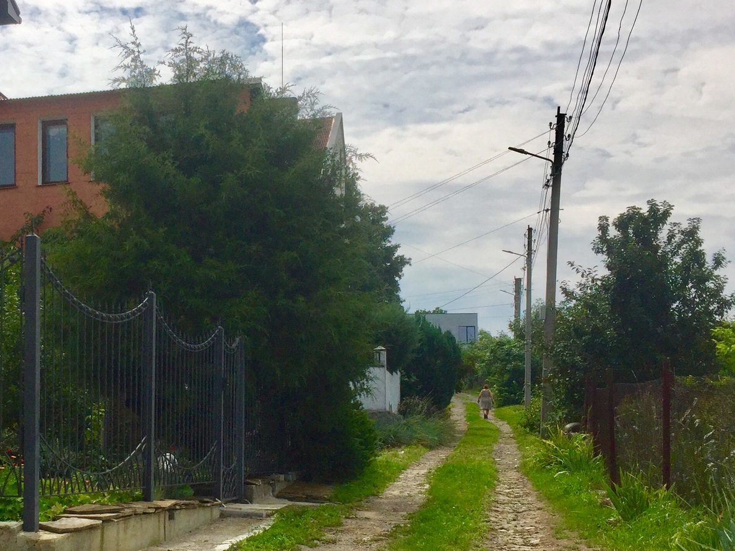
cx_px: 173
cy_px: 378
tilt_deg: +4.7
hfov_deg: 37.2
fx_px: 1062
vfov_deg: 28.9
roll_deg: -0.7
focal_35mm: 50
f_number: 2.2
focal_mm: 4.15
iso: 32
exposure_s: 1/4405
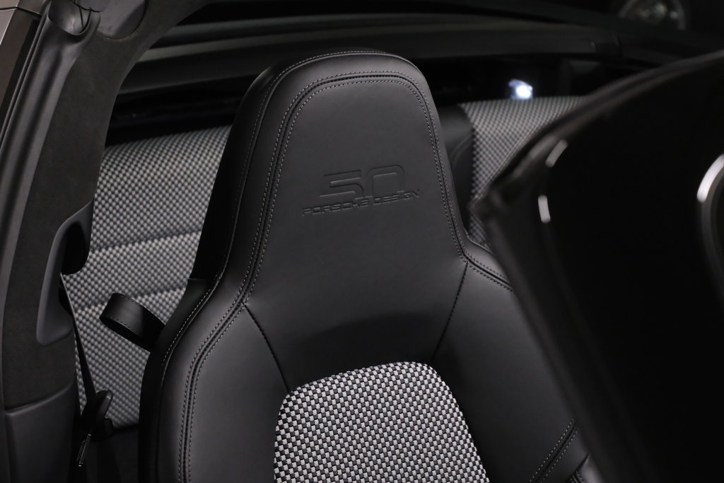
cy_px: 242
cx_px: 362
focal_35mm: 75
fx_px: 1508
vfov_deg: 18.2
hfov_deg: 27.0
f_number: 4.8
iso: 6400
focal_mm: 50
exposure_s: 1/75
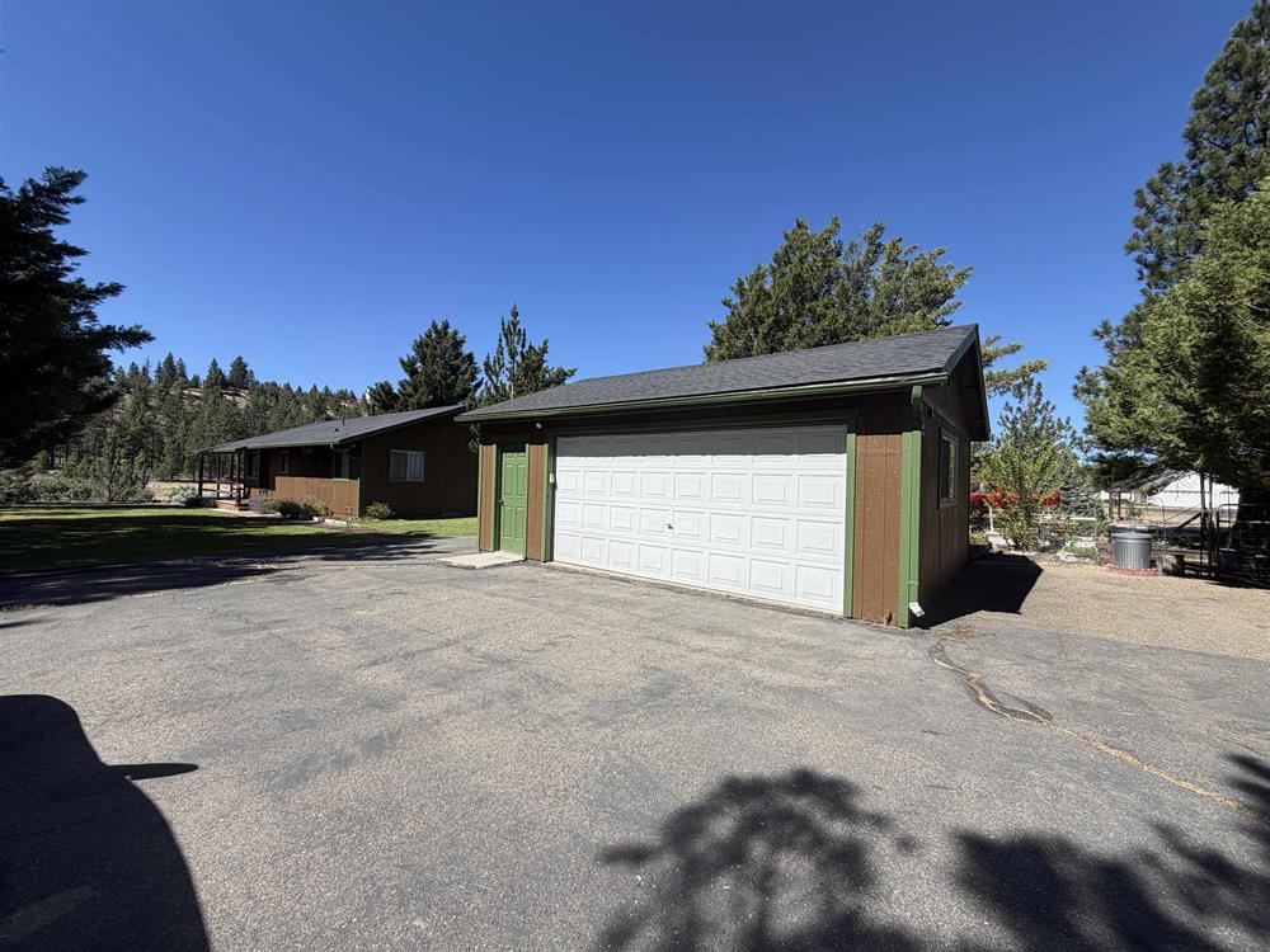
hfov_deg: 102.1
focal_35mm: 14
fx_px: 514
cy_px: 476
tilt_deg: +0.1
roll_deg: -1.6
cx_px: 635
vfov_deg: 85.7
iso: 25
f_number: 2.2
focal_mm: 2.22
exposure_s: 1/770
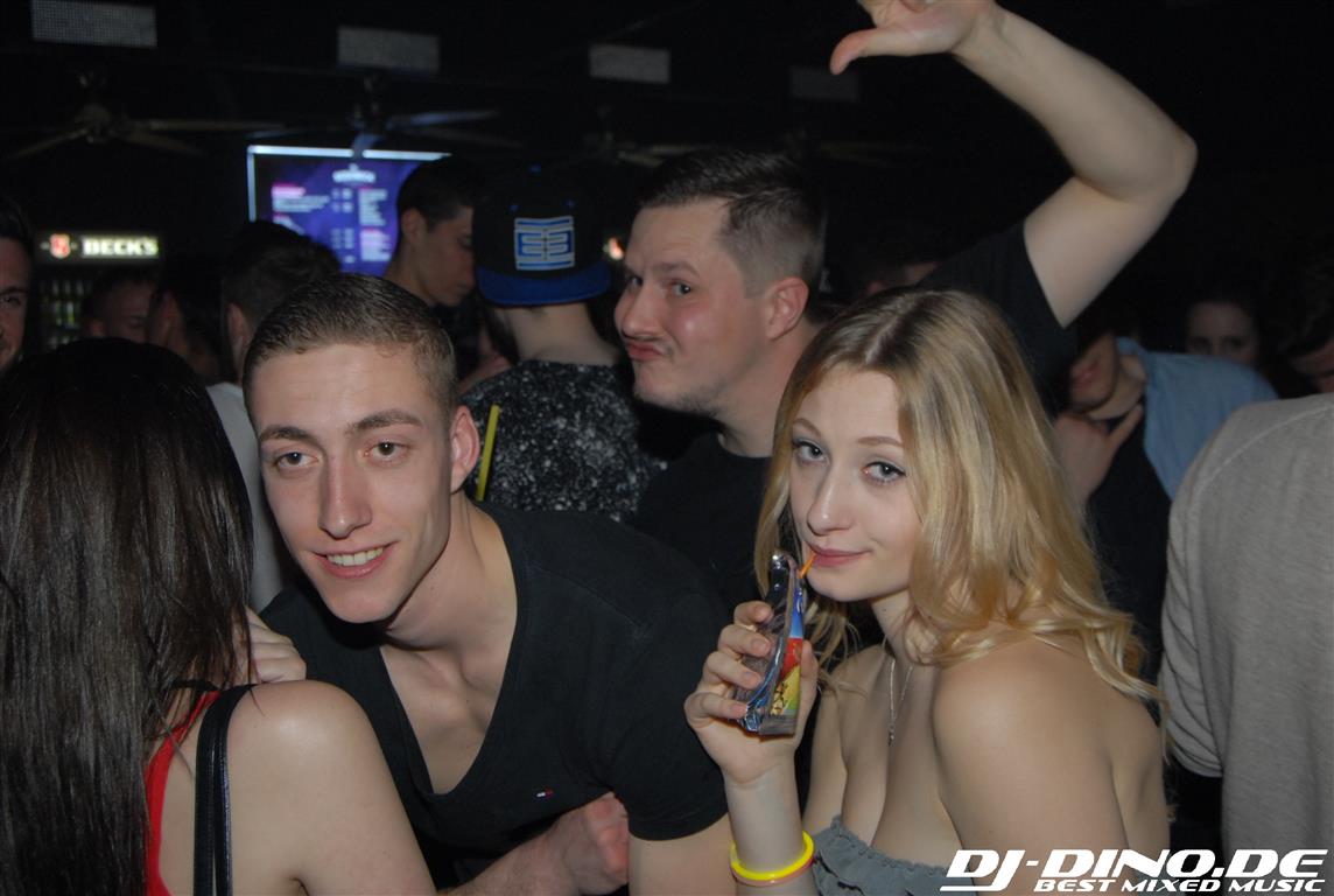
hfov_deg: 46.3
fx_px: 1560
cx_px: 667
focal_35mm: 42
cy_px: 448
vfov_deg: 32.0
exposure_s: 1/15
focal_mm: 28
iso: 400
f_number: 6.3
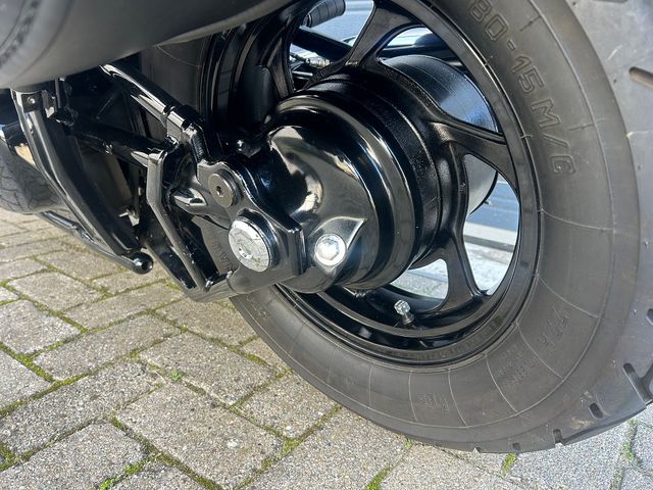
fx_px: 490
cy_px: 245
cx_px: 326
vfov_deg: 53.1
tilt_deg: -17.0
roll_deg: -4.1
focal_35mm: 26
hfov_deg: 67.3
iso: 64
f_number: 1.5
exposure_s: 1/121
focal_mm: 5.7
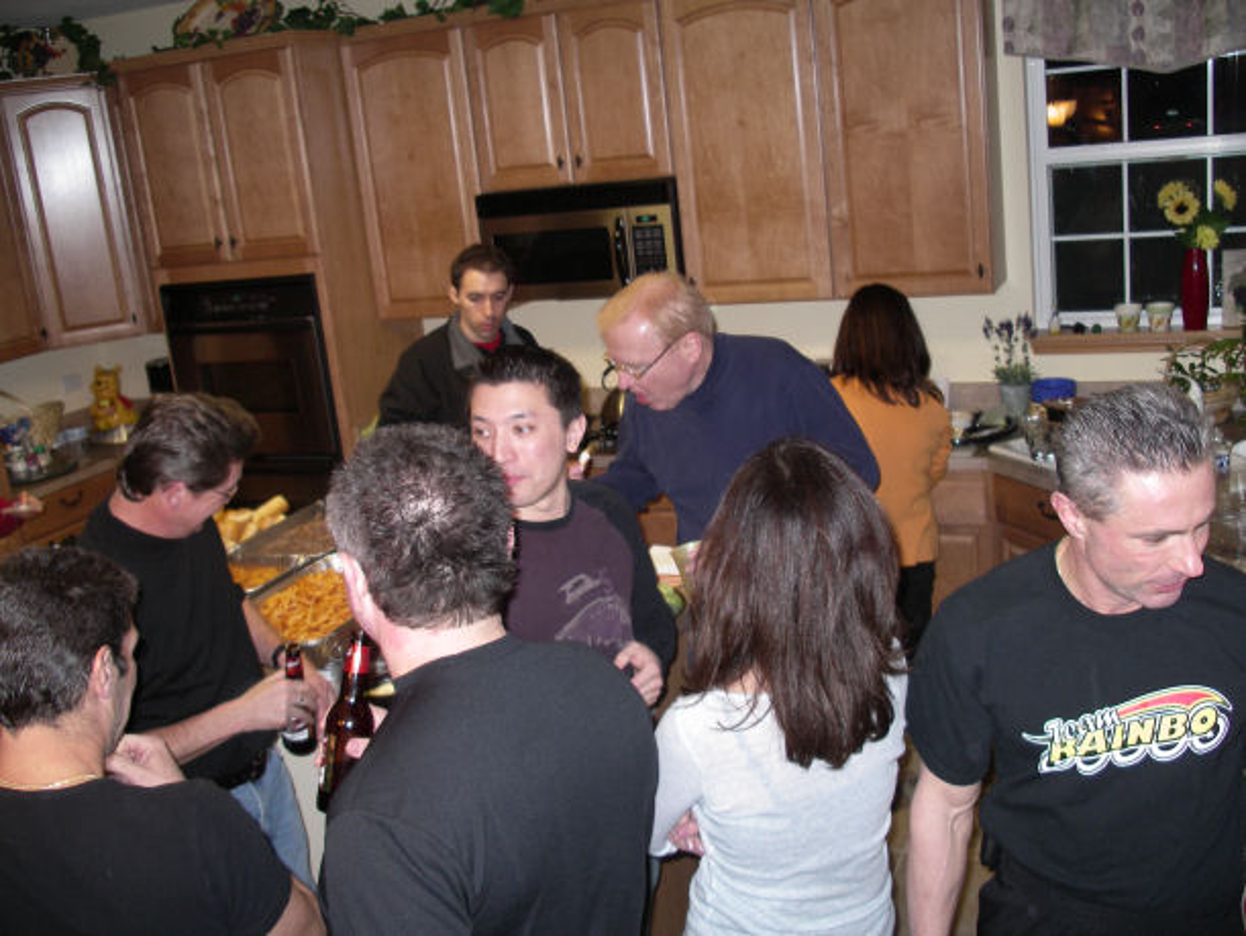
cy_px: 468
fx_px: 1333
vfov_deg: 38.7
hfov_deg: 50.1
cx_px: 623
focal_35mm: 37
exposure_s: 1/40
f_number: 2.8
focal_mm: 7.8
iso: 200
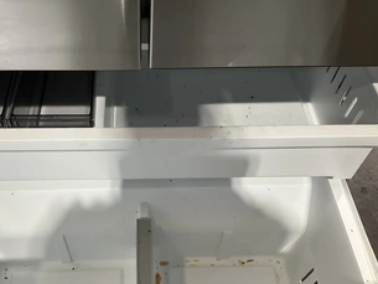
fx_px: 415
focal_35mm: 38
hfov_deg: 48.6
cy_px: 158
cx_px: 149
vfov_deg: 37.7
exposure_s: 1/60
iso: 80
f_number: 1.8
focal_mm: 3
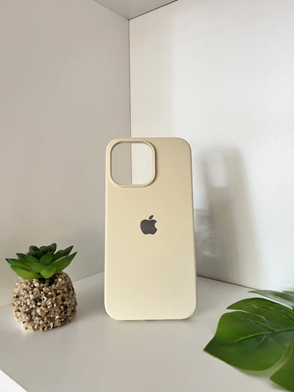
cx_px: 147
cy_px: 196
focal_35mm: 26
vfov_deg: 67.3
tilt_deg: -4.6
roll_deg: +2.1
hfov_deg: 53.1
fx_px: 294
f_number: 1.5
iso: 500
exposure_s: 1/60
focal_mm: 5.7
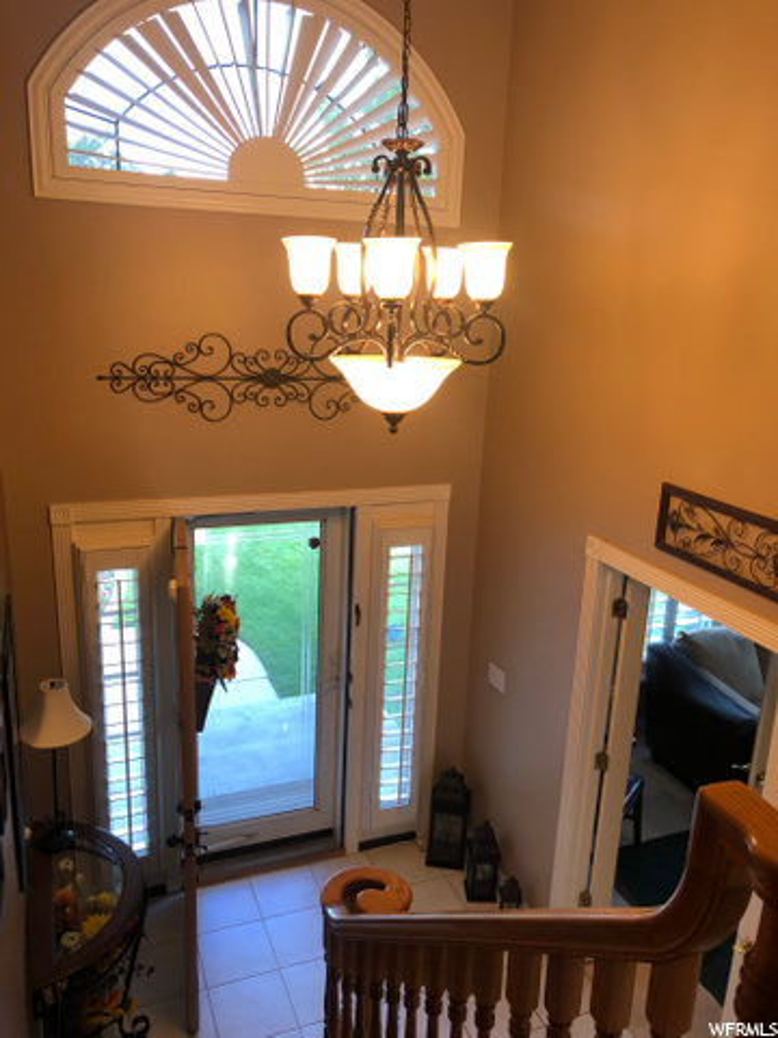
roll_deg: -2.1
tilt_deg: -14.1
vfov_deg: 63.4
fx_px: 839
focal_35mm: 28
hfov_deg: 49.7
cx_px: 389
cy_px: 519
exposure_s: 1/30
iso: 40
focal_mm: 4
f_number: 1.8
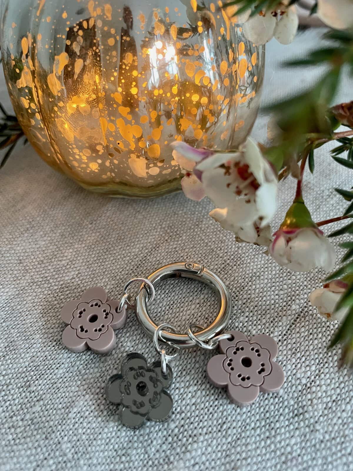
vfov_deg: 67.3
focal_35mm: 26
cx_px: 176
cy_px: 236
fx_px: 354
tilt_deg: -47.7
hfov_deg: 53.1
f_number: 1.6
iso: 400
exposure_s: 1/60
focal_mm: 4.2
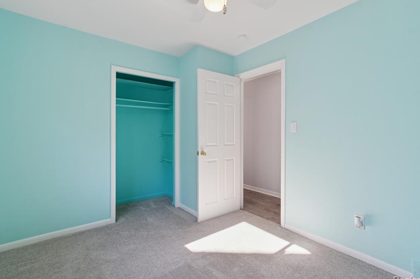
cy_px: 138
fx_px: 187
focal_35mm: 16
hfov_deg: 96.8
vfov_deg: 73.7
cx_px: 214
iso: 400
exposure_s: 1/50
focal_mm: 10
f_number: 8
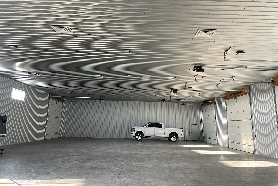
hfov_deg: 65.5
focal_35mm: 28
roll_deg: -1.3
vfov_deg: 46.3
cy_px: 80
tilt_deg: +11.4
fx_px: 216
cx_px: 135
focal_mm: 4.2
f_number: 1.6
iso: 125
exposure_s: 1/92
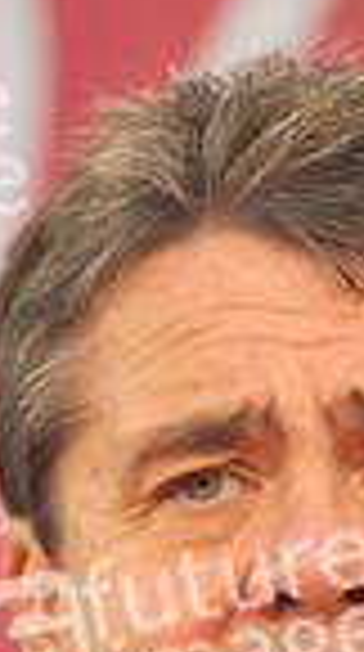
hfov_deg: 1.4
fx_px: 14618
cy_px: 863
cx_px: 288
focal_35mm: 847
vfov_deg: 2.6
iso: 400
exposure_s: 1/250
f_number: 5.3
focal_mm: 195
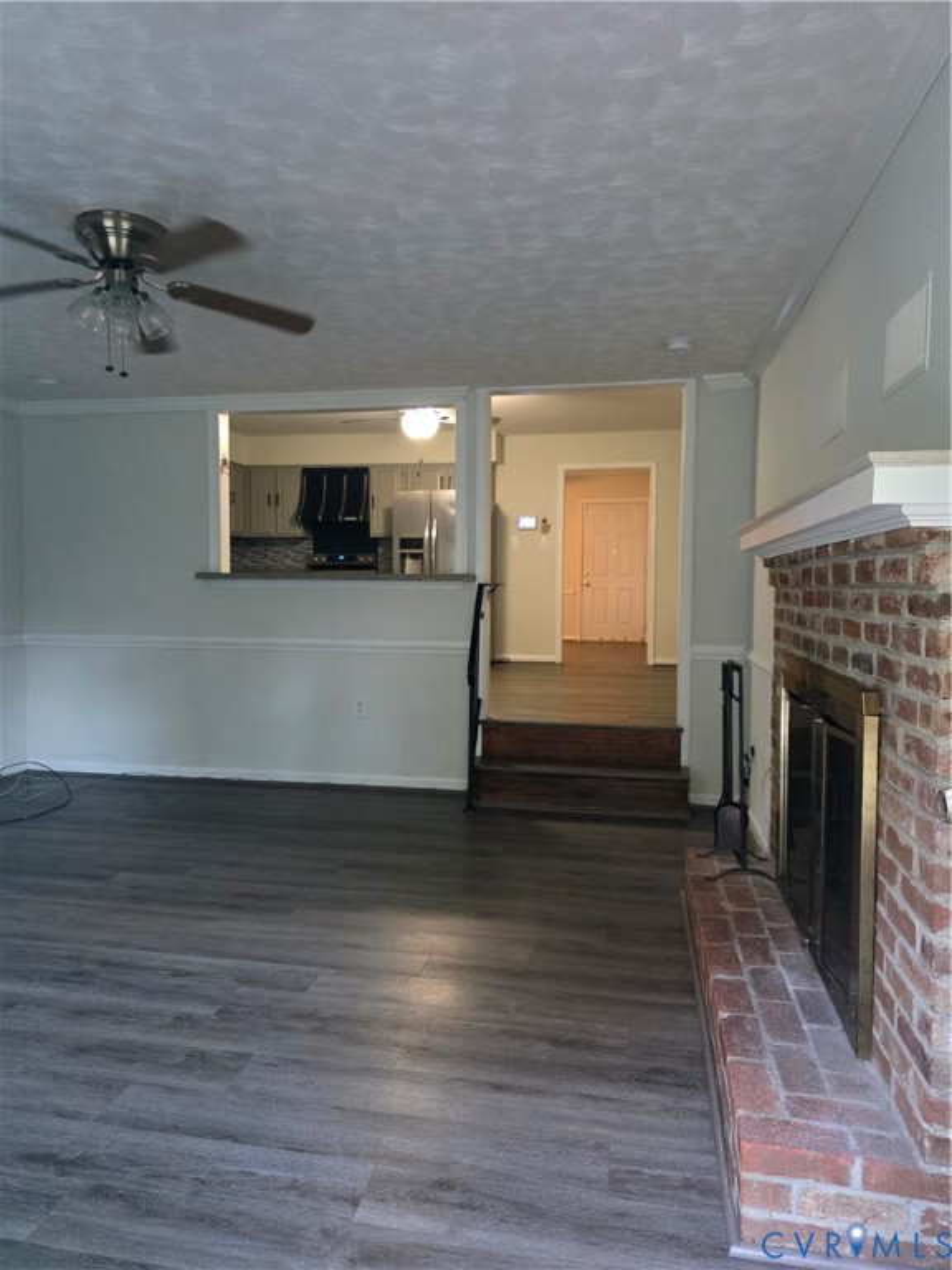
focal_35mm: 23
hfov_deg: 58.9
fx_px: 843
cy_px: 635
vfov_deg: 73.9
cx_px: 476
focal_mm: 6.3
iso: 2500
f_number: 1.7
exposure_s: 1/120
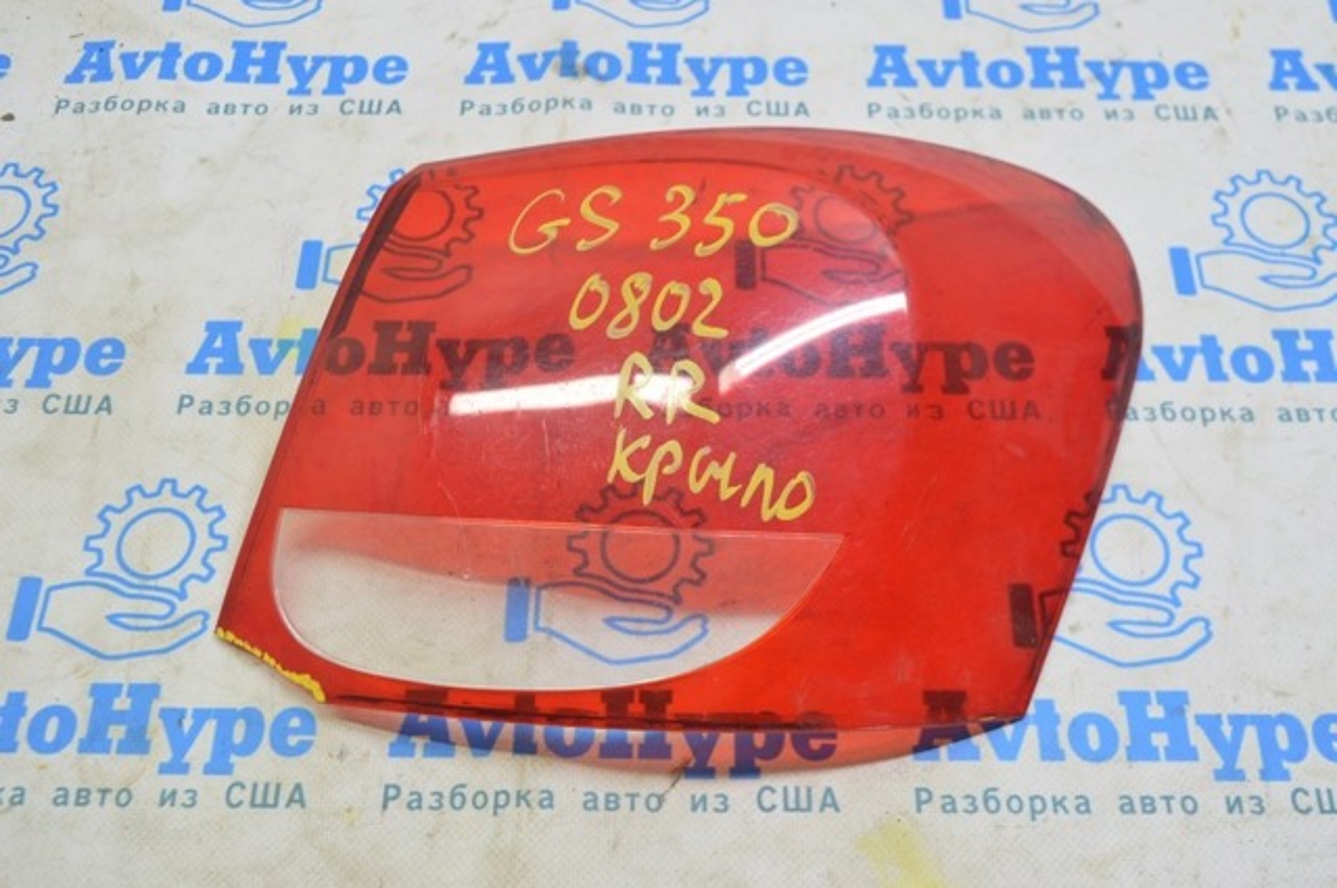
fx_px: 1335
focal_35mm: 36
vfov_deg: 36.8
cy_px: 444
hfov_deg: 53.2
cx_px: 668
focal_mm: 24
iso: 400
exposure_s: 1/20
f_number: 5.6
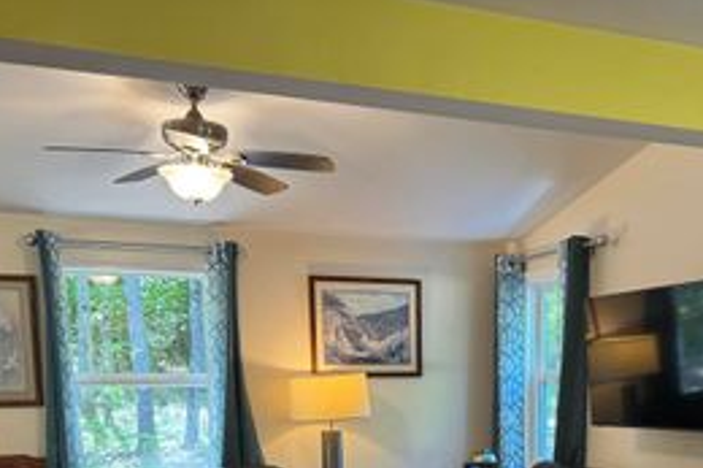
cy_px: 502
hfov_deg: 40.8
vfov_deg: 26.1
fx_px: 937
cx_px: 452
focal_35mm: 48
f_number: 1.78
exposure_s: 1/60
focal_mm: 6.76
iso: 160
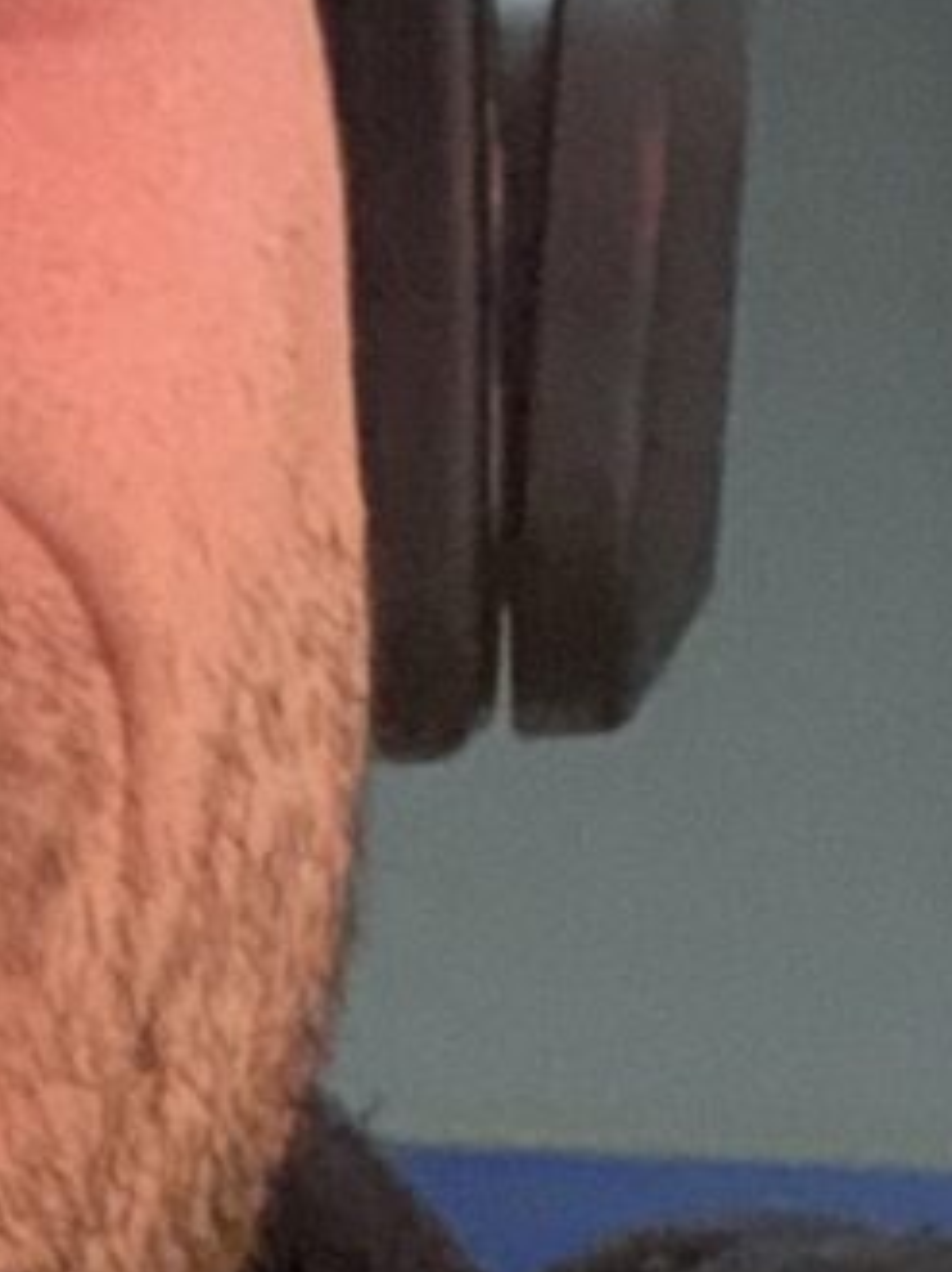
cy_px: 451
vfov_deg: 8.5
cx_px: -821
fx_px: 8555
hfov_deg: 6.2
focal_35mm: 233
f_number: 2.2
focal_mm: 2.71
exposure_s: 1/24
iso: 800
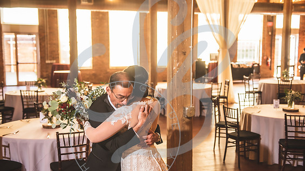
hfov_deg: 42.9
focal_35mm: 48
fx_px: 388
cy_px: 91
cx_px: 150
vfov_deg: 24.9
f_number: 2.8
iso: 640
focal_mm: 44
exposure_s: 1/125
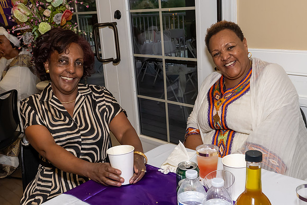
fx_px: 347
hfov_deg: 47.7
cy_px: 114
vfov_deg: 32.9
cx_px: 156
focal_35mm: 41
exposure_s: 1/250
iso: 1250
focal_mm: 18
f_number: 8
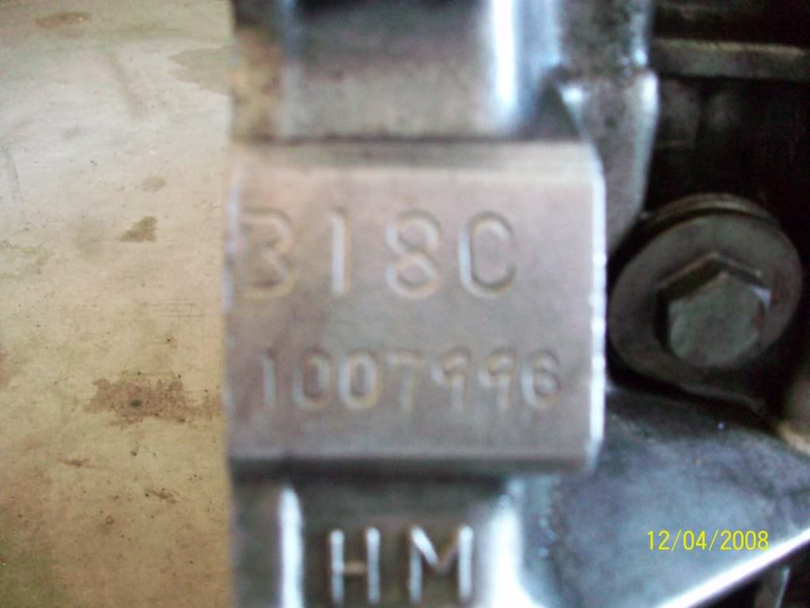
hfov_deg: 56.8
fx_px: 749
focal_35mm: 32
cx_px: 405
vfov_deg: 44.2
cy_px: 304
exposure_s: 1/15
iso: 400
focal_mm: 5.7
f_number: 2.8
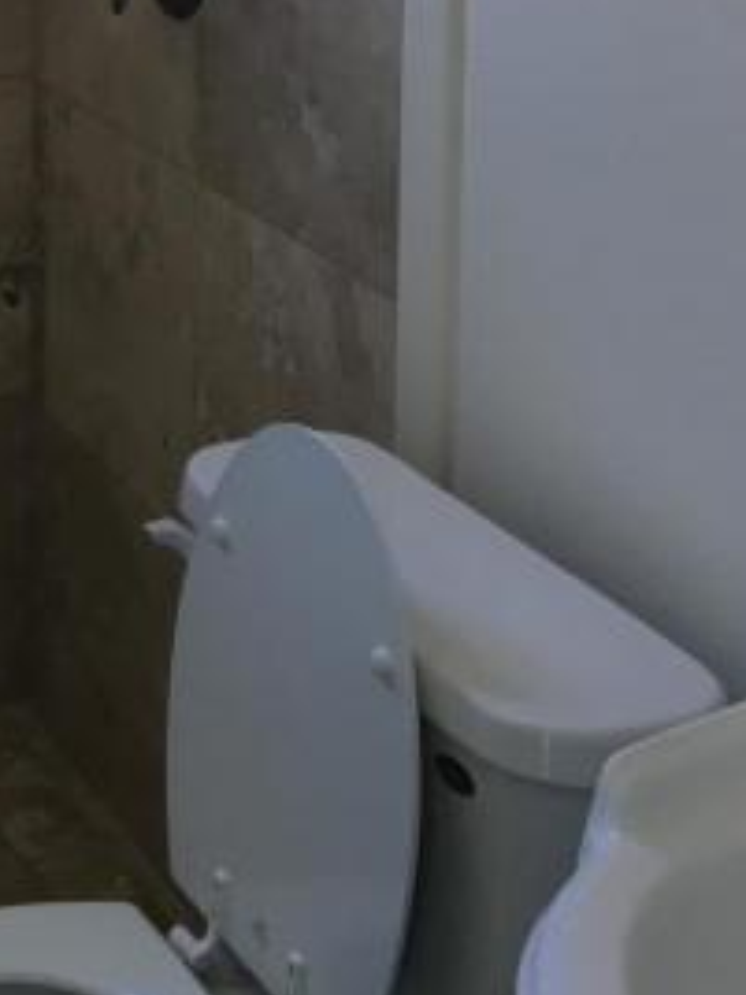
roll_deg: +0.2
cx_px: -223
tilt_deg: -6.8
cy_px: -223
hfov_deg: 16.8
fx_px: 2385
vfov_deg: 21.7
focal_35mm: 83
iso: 50
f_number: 2.2
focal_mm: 4.15
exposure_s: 1/30
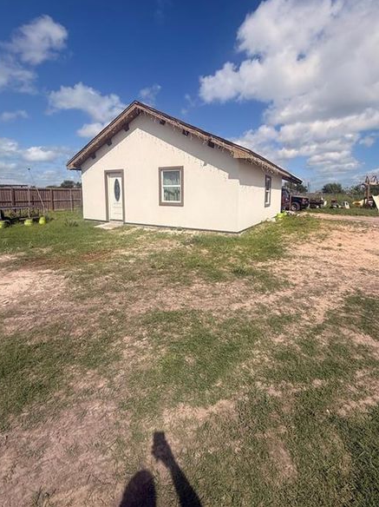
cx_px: 207
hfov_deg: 77.8
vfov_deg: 94.0
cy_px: 218
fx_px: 234
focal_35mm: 16
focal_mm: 2.22
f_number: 2.2
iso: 50
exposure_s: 1/6173
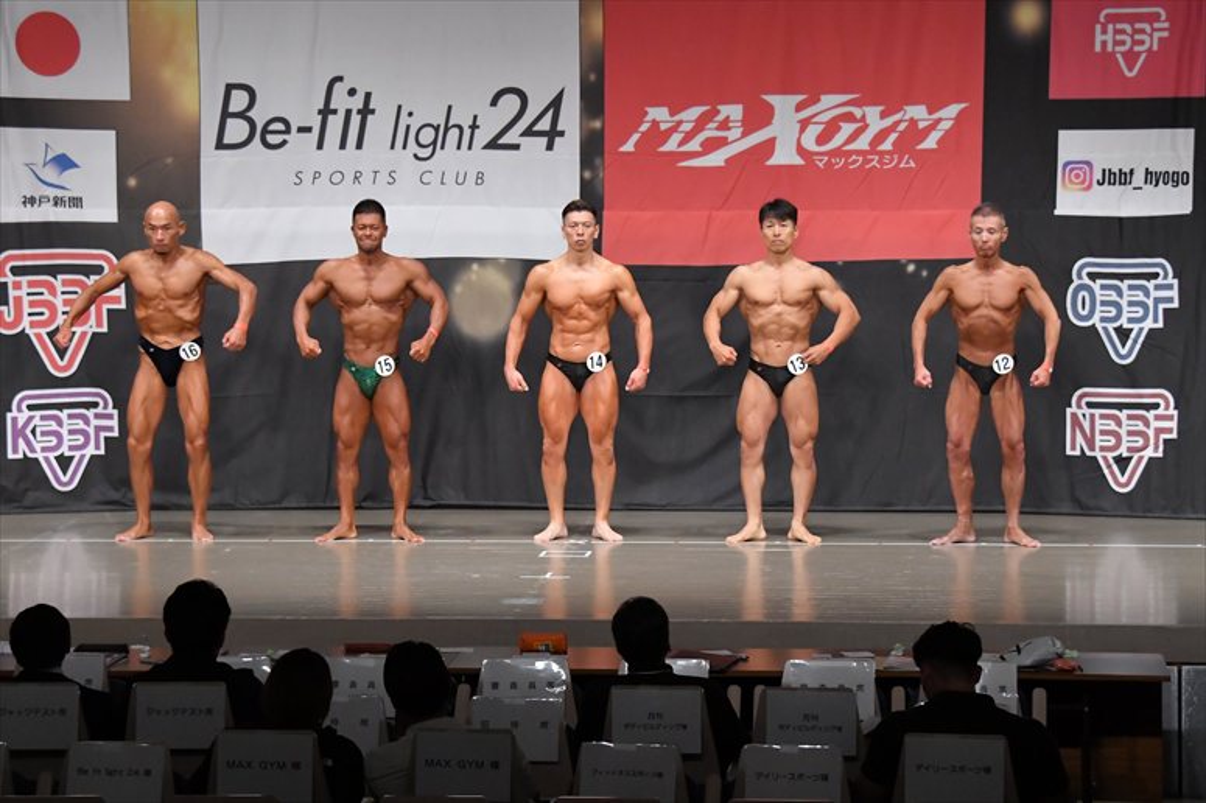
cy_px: 402
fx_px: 3616
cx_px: 603
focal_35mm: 108
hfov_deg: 18.9
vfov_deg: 12.7
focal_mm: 72
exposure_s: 1/400
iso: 5000
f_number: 5.6
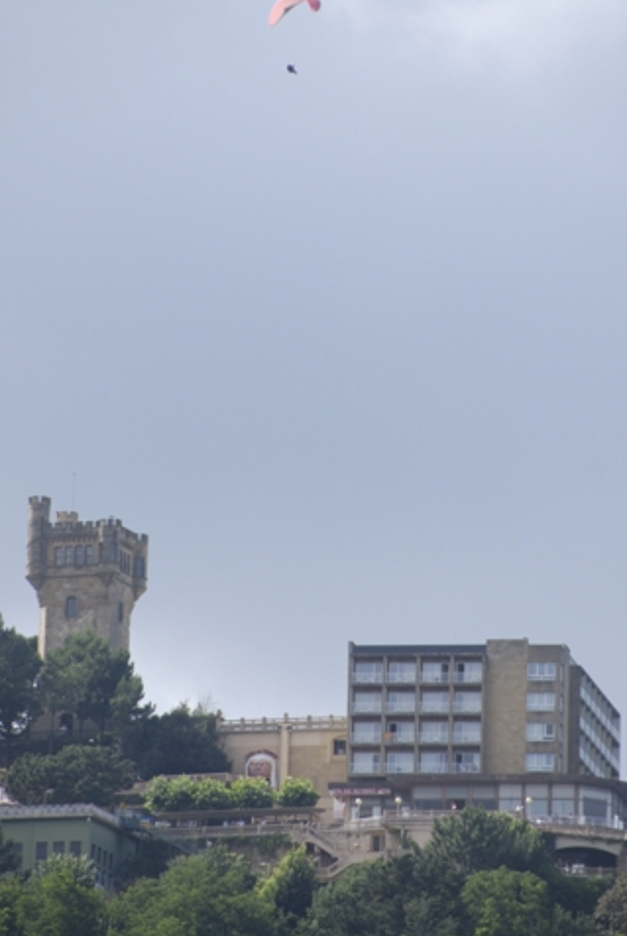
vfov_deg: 5.4
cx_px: 316
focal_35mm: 378
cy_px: 399
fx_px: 9839
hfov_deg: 3.7
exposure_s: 1/1000
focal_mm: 200
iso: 400
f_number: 5.6
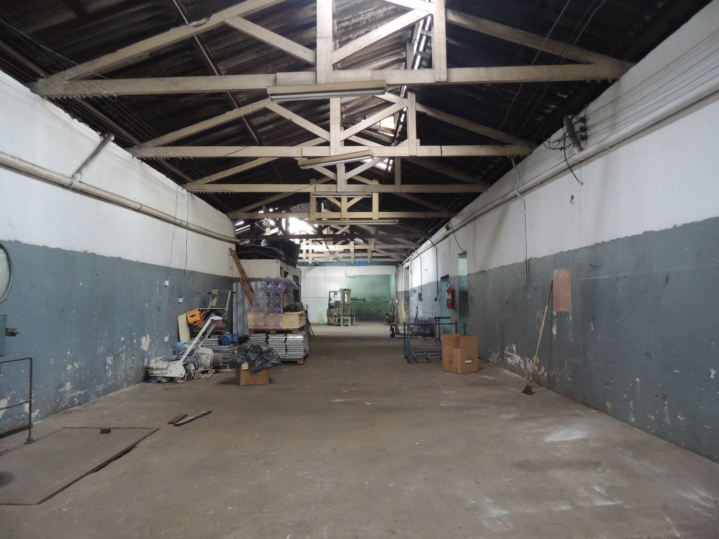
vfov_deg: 56.8
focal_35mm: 24
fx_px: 498
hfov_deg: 71.6
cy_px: 270
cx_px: 360
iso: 450
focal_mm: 4.3
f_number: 3
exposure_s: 1/8
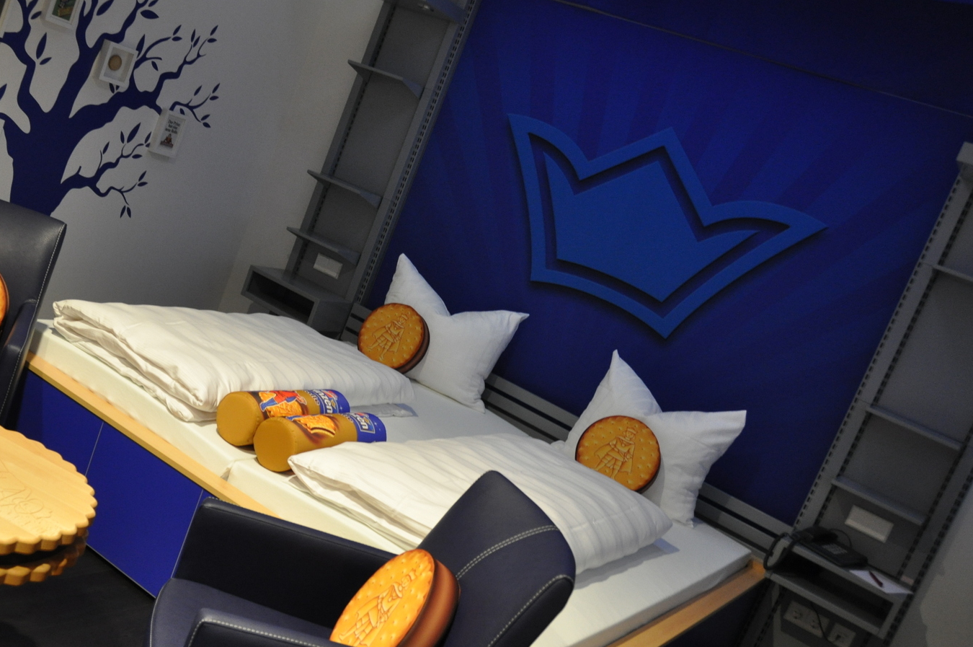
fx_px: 1080
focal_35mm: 40
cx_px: 341
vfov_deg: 33.3
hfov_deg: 47.9
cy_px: 345
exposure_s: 1/13
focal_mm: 20
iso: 800
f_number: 3.5
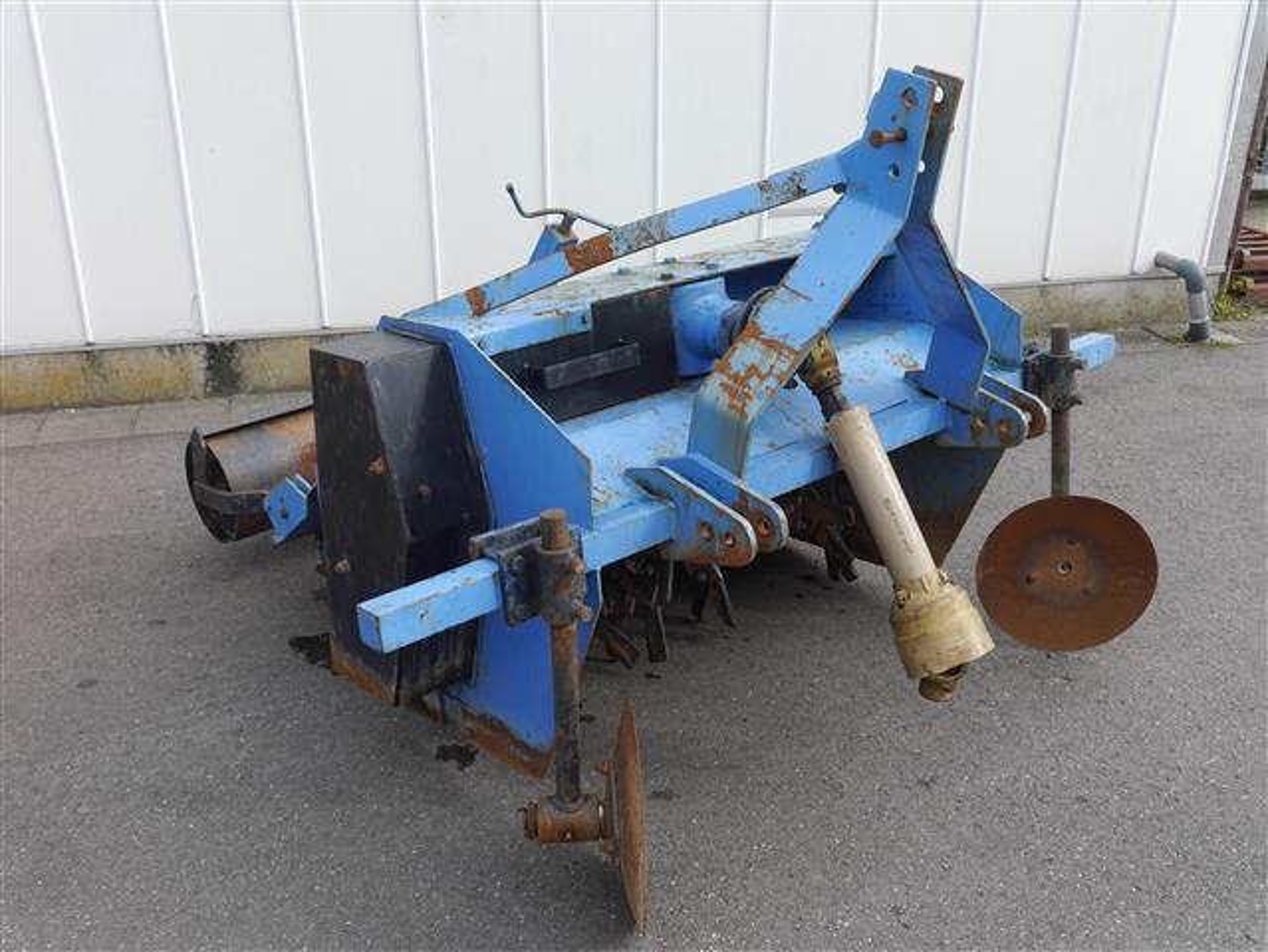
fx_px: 1319
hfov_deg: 51.3
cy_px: 476
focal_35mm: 36
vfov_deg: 39.7
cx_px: 634
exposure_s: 1/200
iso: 160
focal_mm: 18
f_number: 6.3
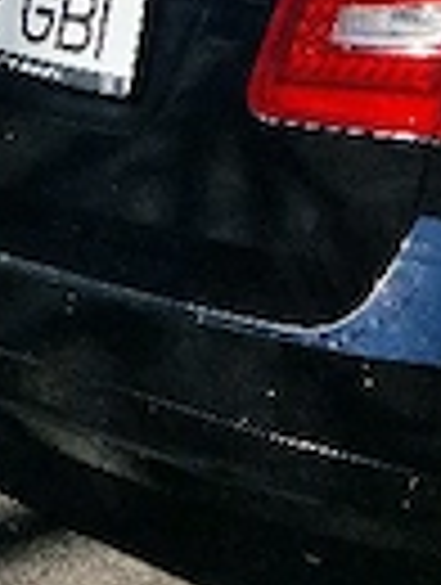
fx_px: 2387
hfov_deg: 10.4
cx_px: 526
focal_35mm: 141
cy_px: -333
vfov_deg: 13.1
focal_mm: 5.4
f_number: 1.8
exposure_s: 1/1429
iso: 50
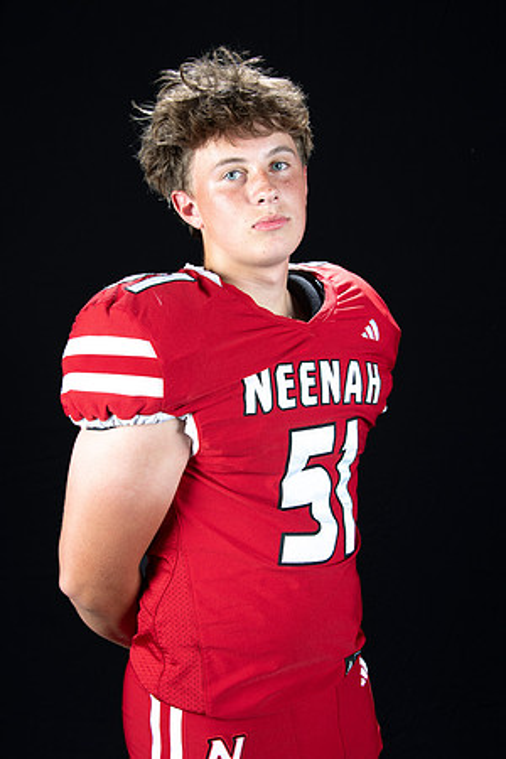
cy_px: 380
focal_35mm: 55
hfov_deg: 24.6
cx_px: 253
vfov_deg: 36.2
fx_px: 1159
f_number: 9
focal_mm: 55
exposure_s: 1/160
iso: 320
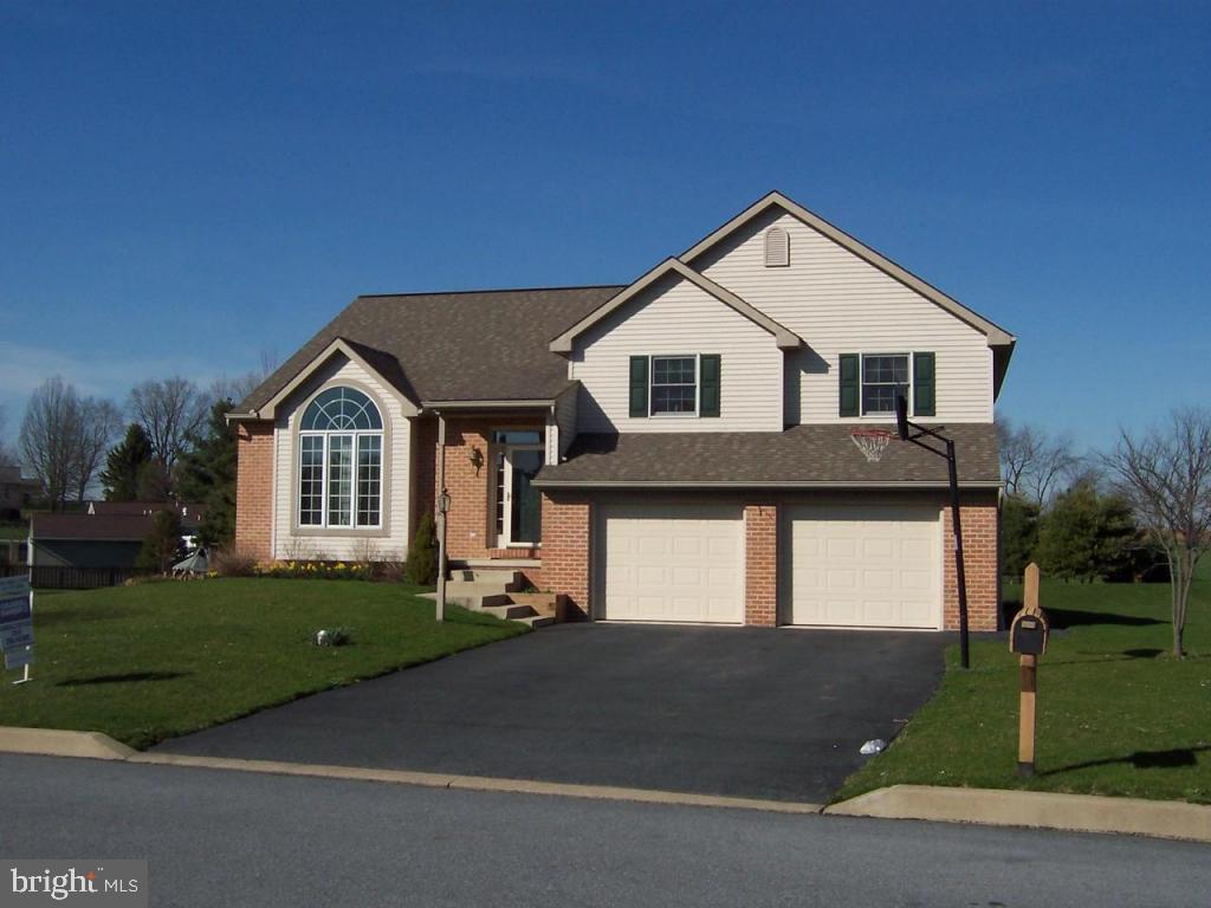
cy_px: 454
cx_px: 606
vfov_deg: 39.7
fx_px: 1259
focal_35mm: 36
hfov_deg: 51.4
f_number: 5.6
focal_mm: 5.6
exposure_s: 1/1000
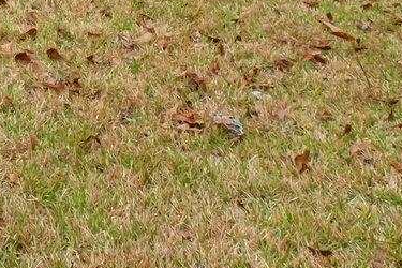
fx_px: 916
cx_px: -176
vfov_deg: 13.2
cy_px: -340
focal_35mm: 82
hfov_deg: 21.4
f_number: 8
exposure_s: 1/80
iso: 250
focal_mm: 10
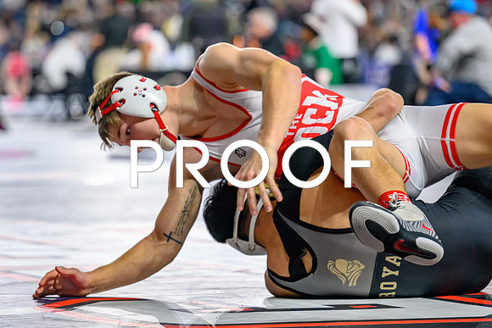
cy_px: 176
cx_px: 194
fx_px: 2234
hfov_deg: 12.6
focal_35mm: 163
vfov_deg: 8.4
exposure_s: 1/1000
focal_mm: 120
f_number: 2.8
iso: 3200
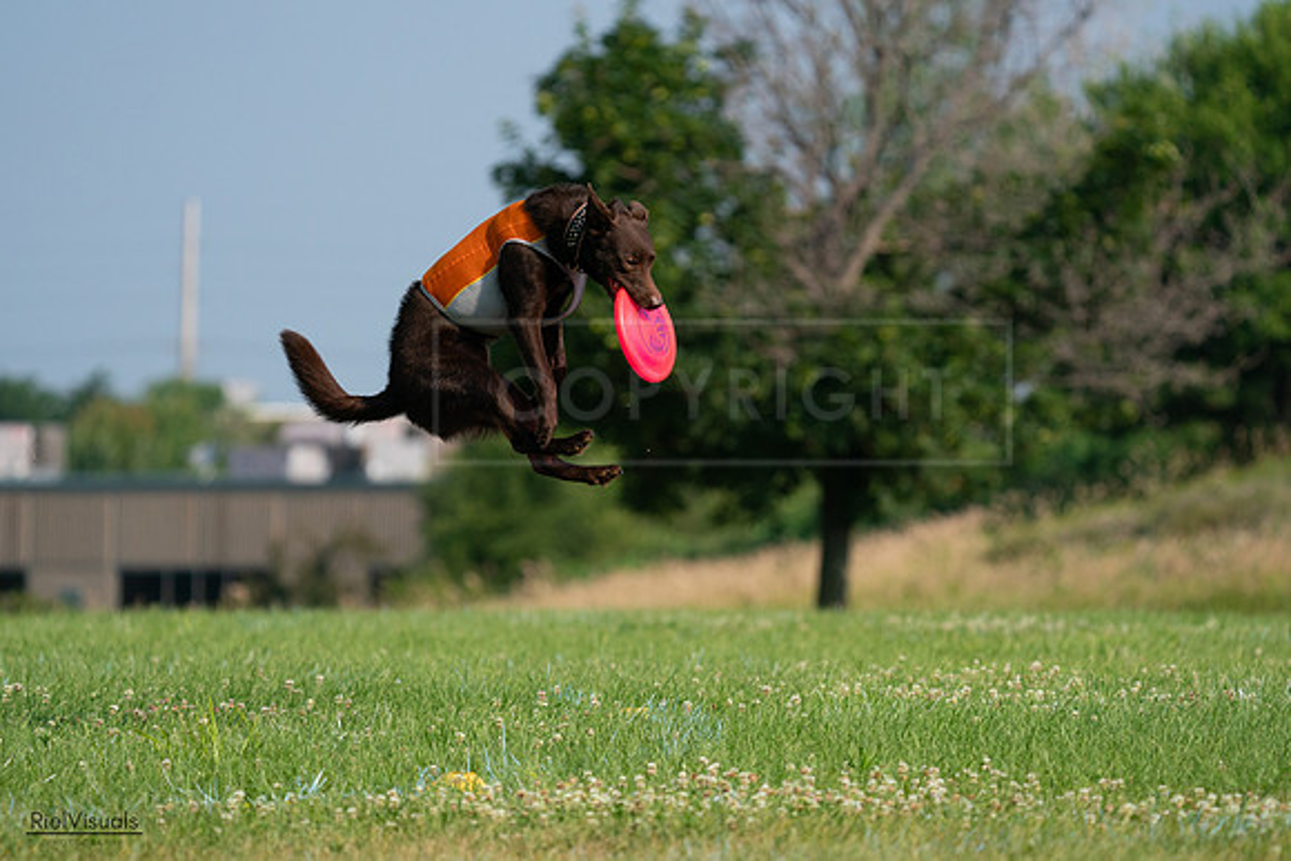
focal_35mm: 291
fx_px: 10438
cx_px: 646
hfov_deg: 7.1
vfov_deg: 4.7
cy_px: 430
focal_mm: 291
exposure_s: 1/4000
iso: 1000
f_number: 5.6
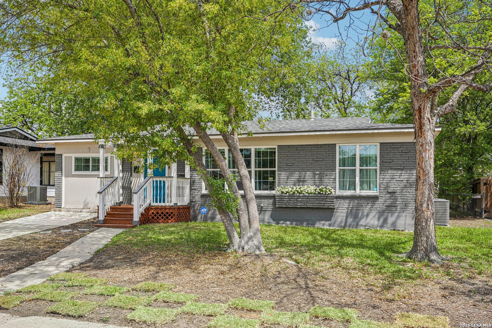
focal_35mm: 32
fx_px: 444
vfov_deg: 40.5
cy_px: 164
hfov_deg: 58.0
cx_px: 246
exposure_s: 1/160
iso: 100
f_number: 8
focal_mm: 32.5
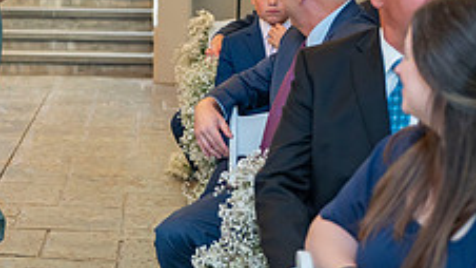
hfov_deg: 17.0
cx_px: -51
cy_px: 6
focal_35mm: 122
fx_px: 1539
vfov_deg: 9.9
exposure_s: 1/1250
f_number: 2.8
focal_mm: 45
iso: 800
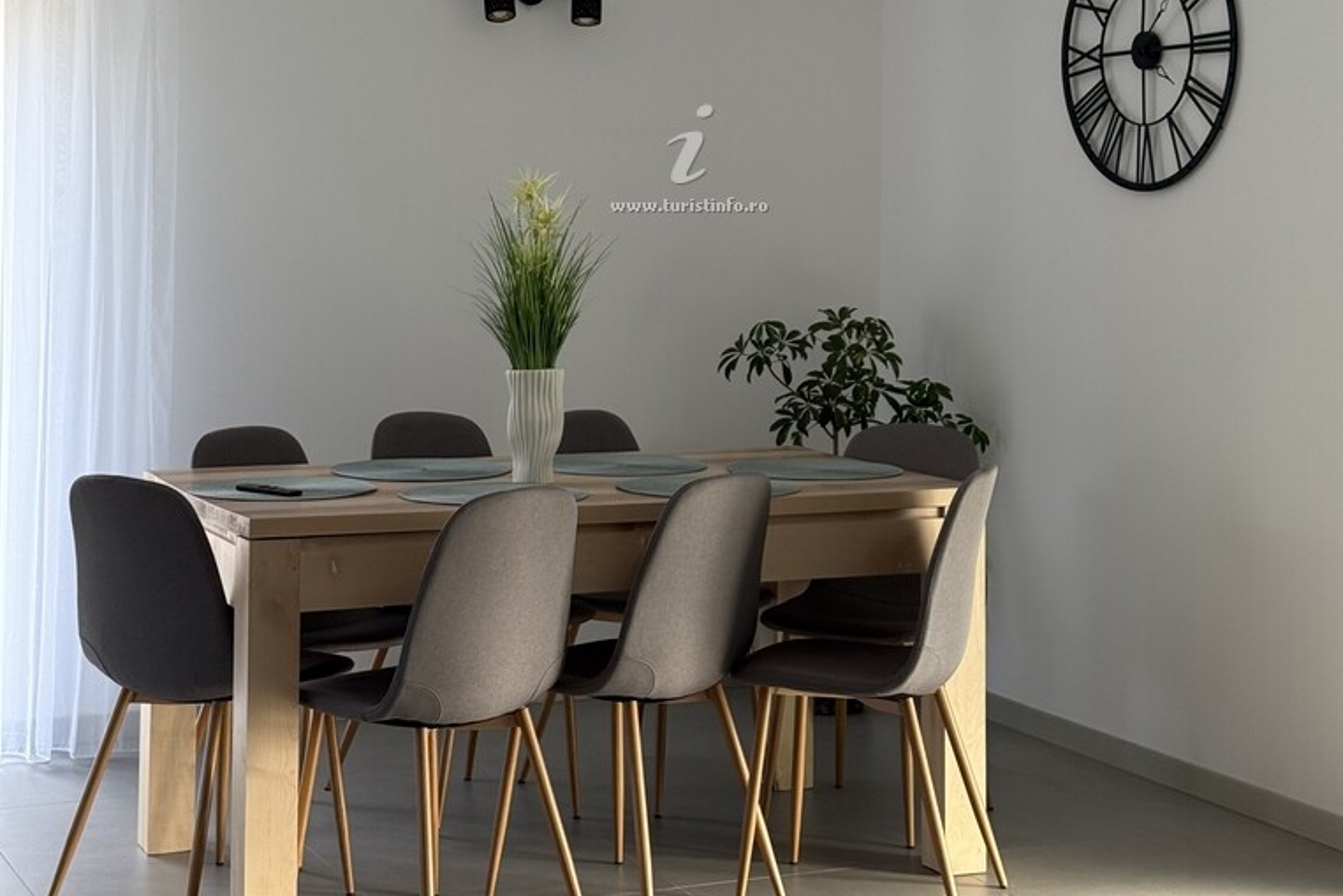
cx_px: 669
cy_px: 136
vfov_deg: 20.0
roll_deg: -0.9
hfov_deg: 30.1
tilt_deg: +0.9
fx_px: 2500
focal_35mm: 67
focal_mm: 6.76
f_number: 1.78
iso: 100
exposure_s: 1/99
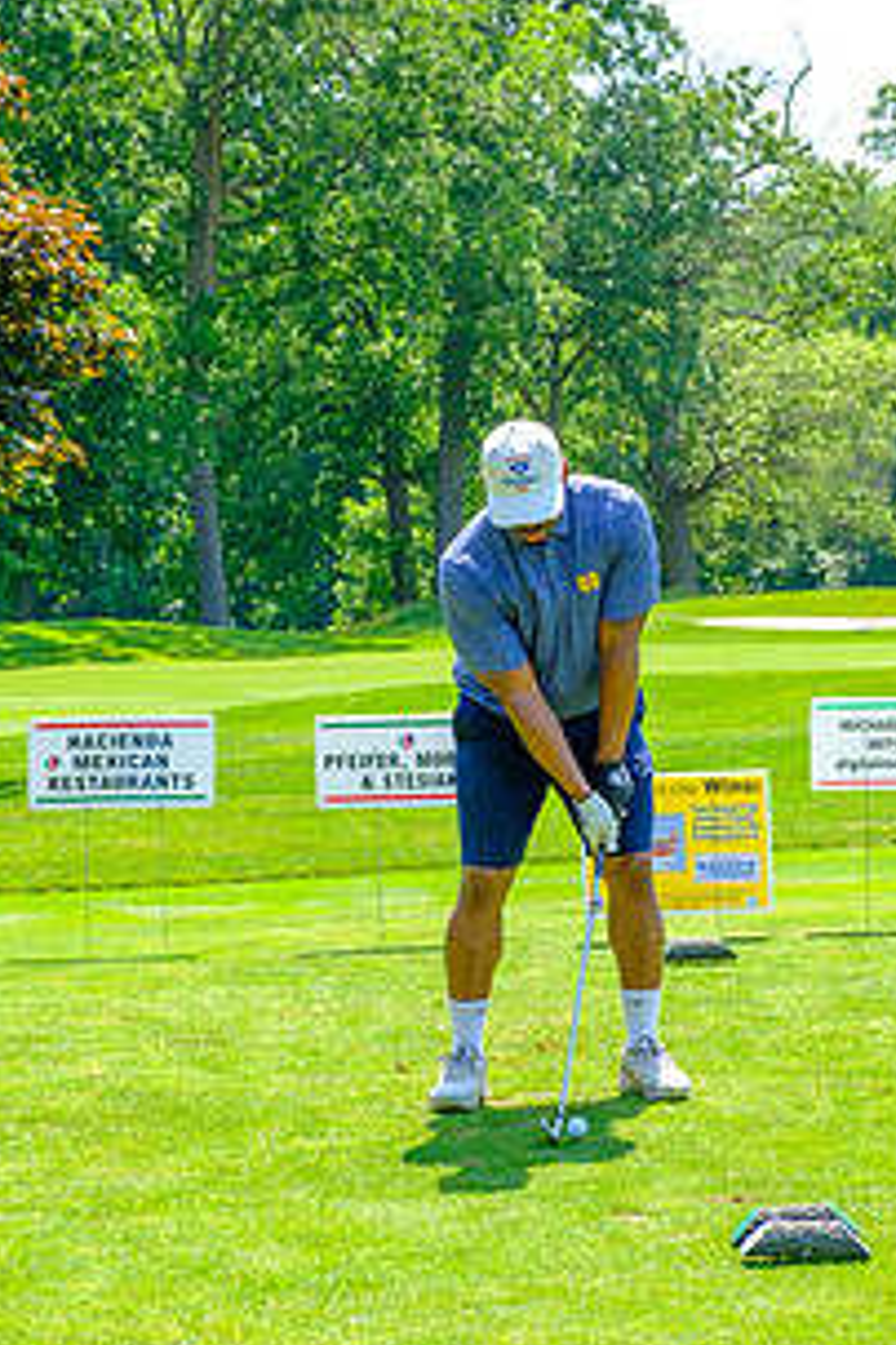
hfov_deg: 14.4
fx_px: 3546
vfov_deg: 21.5
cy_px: 710
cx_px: 625
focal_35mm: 95
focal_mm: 42.5
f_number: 5
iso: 200
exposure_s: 1/250
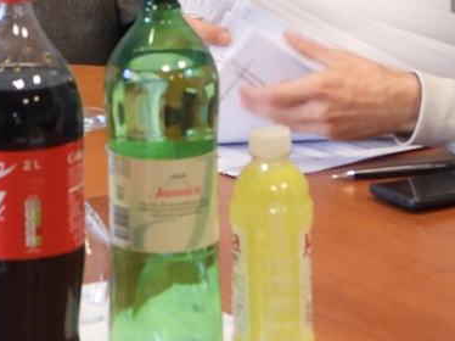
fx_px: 3376
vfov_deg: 5.7
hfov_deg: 7.7
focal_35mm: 257
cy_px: -192
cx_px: 231
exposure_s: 1/40
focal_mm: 14.4
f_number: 3.5
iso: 400
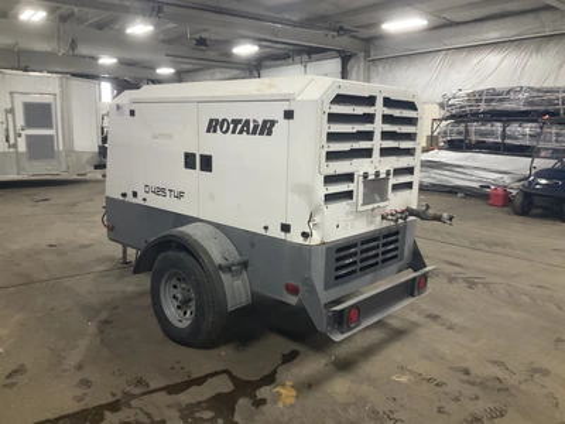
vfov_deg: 48.2
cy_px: 212
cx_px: 282
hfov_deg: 61.7
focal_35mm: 29
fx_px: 473
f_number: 1.8
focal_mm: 3
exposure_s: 1/60
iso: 160
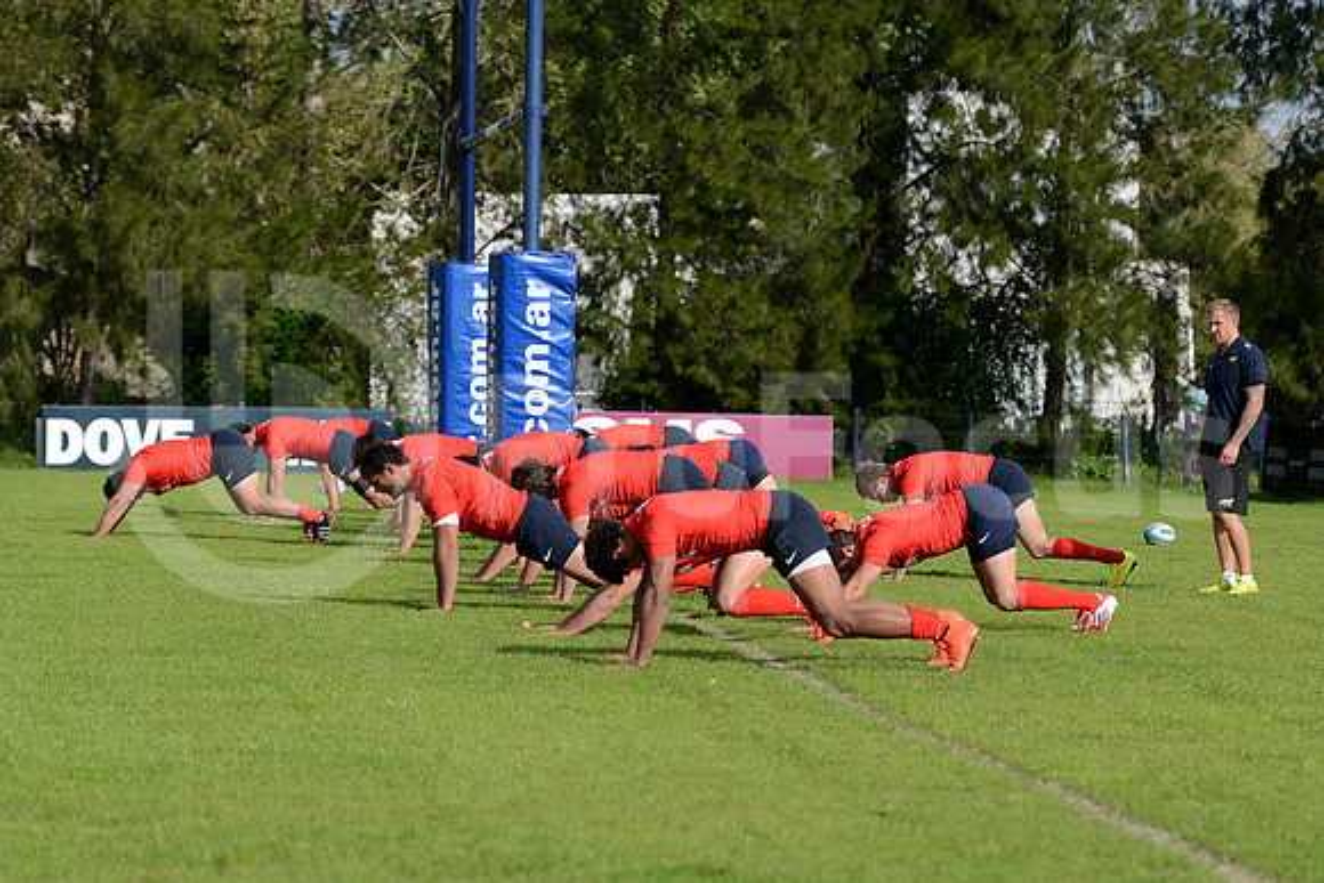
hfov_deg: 12.1
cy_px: 442
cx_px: 662
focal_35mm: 170
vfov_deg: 8.1
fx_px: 6253
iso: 320
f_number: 4
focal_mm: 170
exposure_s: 1/1600
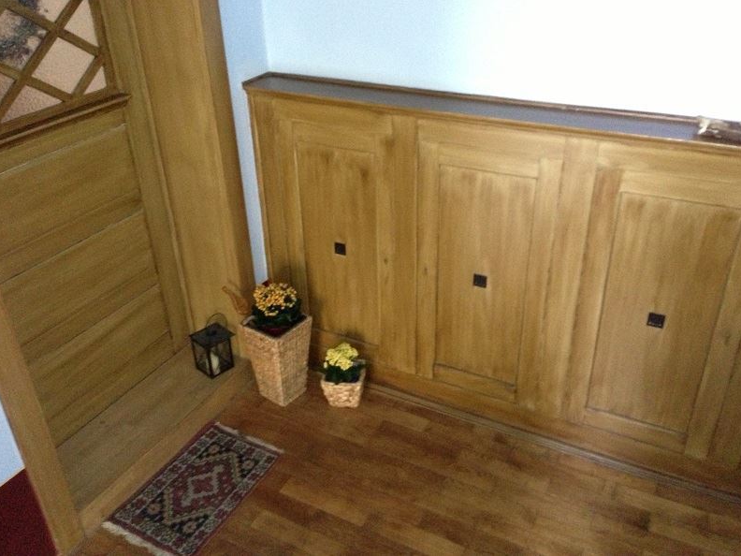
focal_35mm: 34
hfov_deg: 54.0
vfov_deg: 41.8
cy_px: 271
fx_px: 728
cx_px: 378
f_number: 2.4
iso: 800
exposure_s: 1/16
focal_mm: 4.13
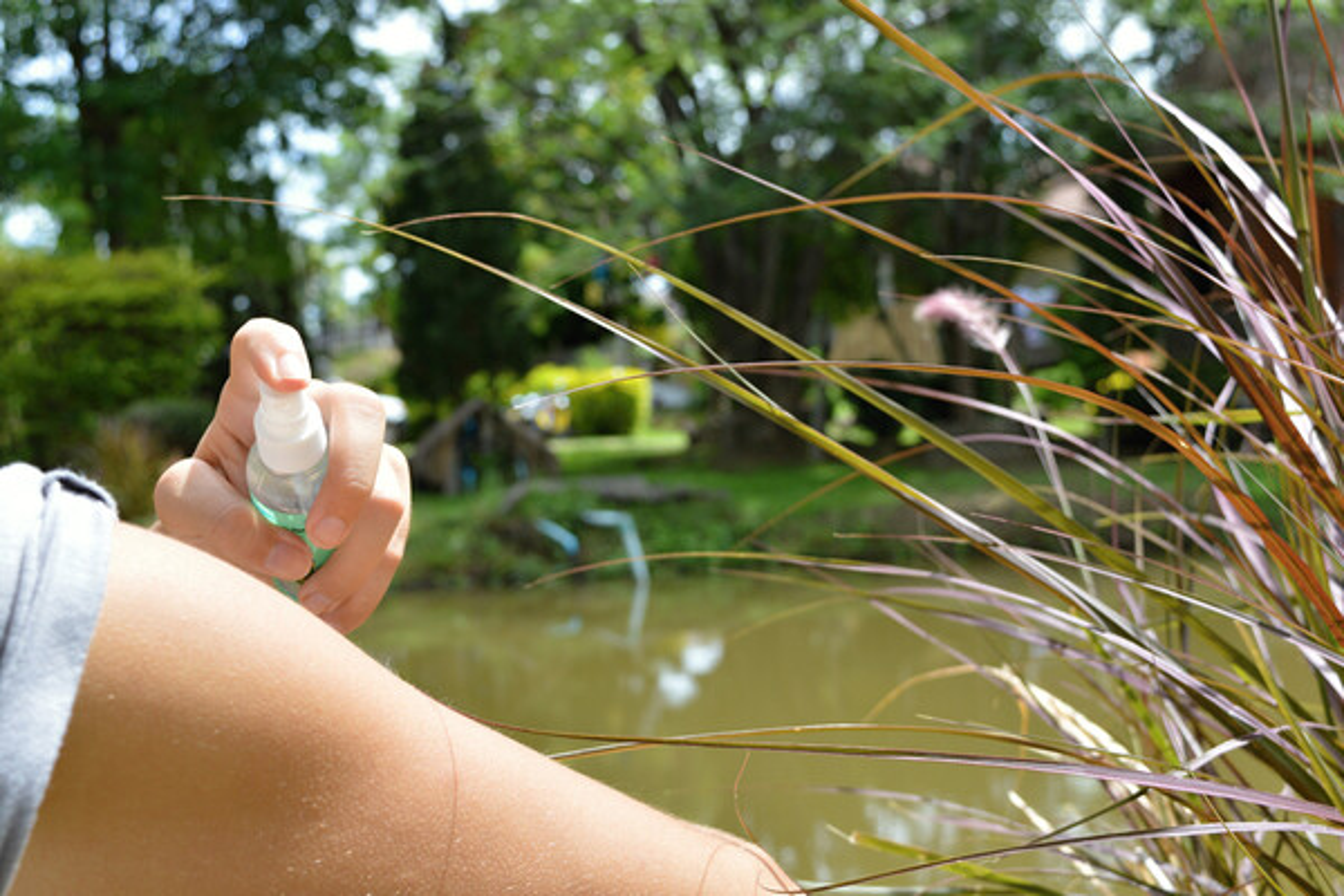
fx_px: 1792
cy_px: 448
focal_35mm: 48
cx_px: 672
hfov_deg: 41.1
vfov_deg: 28.1
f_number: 8
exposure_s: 1/320
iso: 200
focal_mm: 32
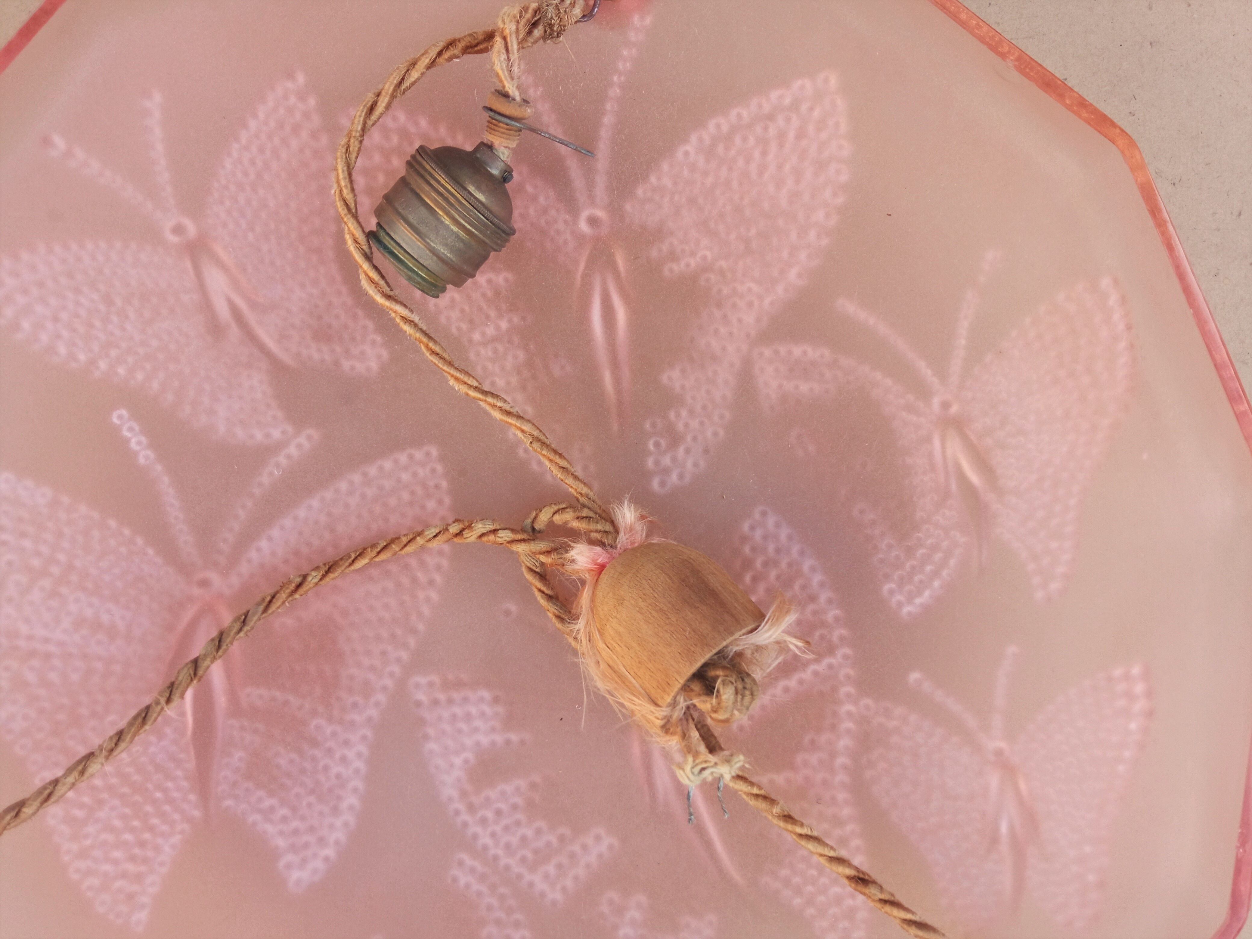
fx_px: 977
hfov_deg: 65.3
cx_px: 626
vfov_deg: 51.4
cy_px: 470
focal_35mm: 27
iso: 159
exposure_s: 1/100
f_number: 2.2
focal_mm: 3.79
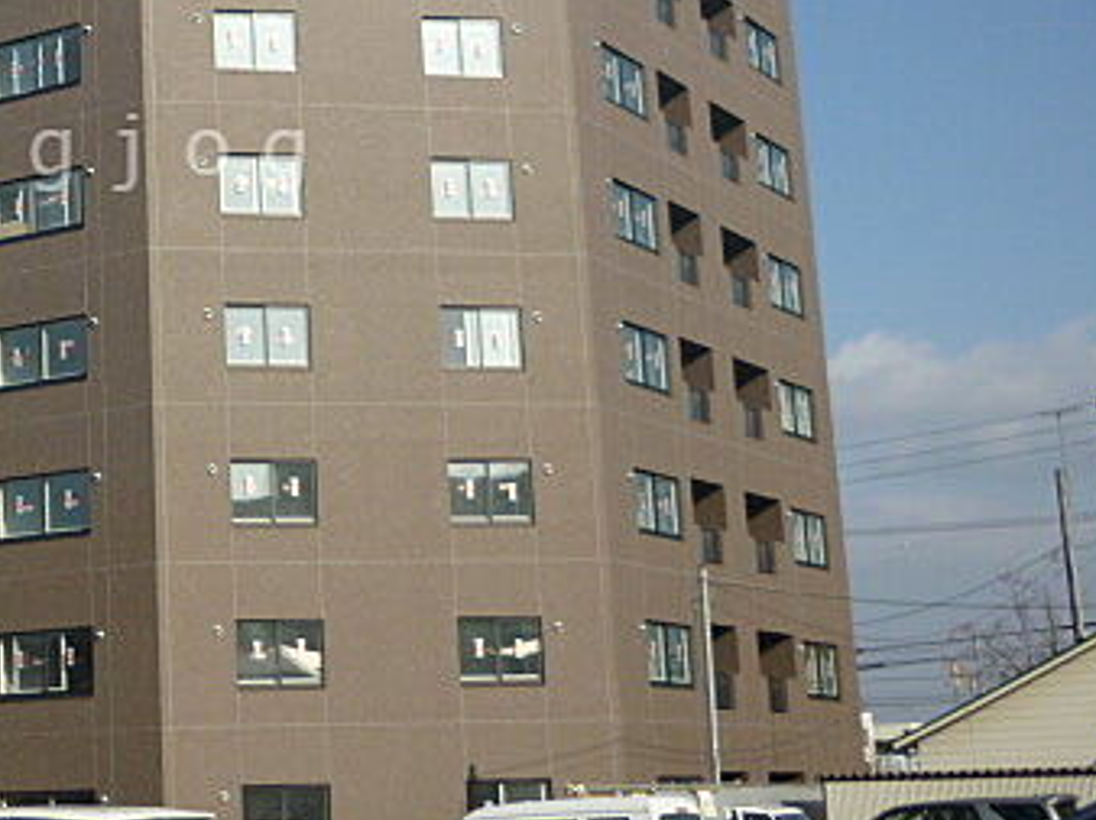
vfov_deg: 20.2
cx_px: 101
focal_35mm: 72
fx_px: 2278
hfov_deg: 26.1
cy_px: 152
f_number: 8
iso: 100
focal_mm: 5.5
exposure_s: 1/320
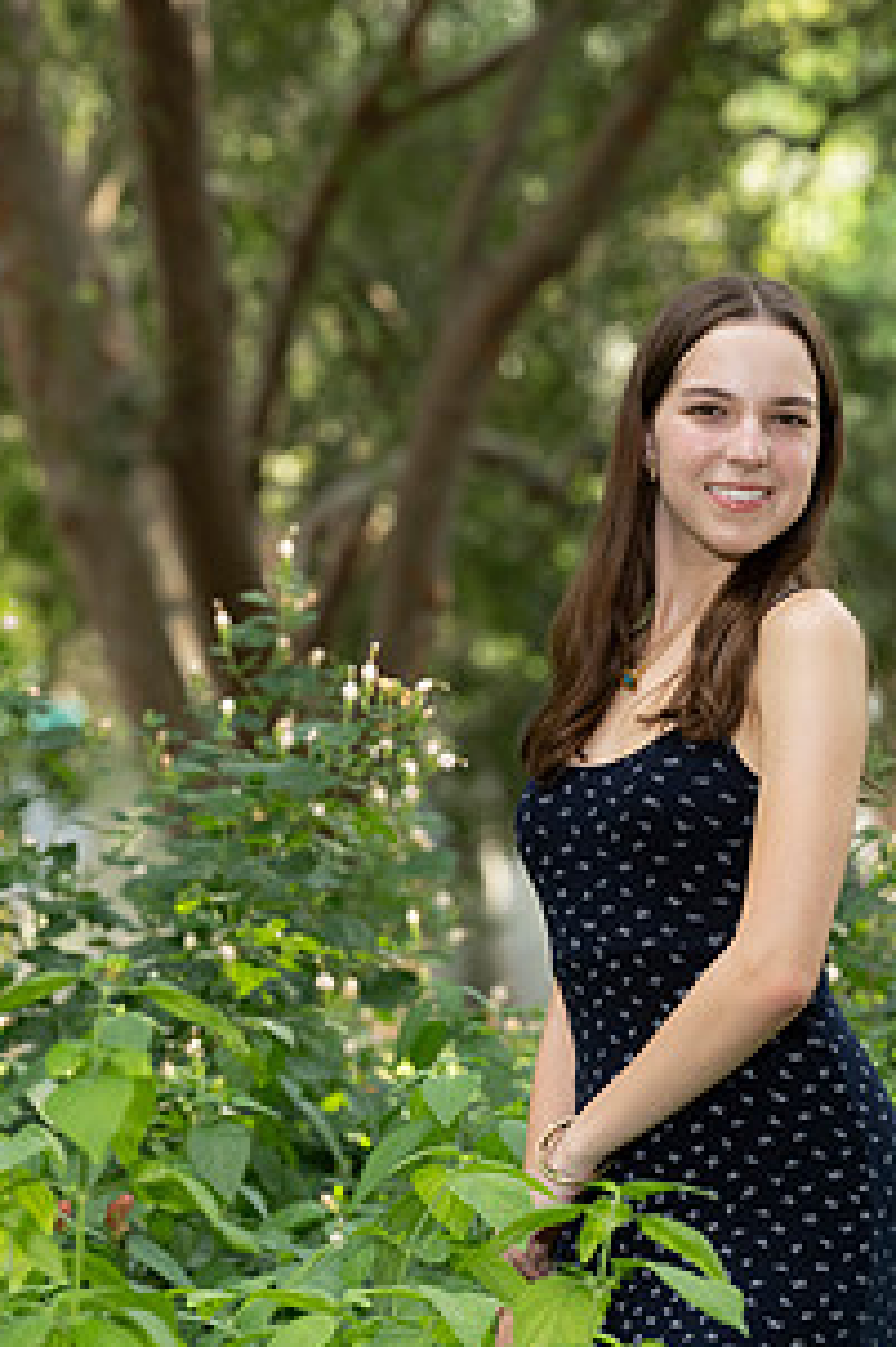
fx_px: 11137
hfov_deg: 4.6
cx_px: 637
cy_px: 812
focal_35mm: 298
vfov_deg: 6.9
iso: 1000
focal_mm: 200
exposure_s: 1/200
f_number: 8
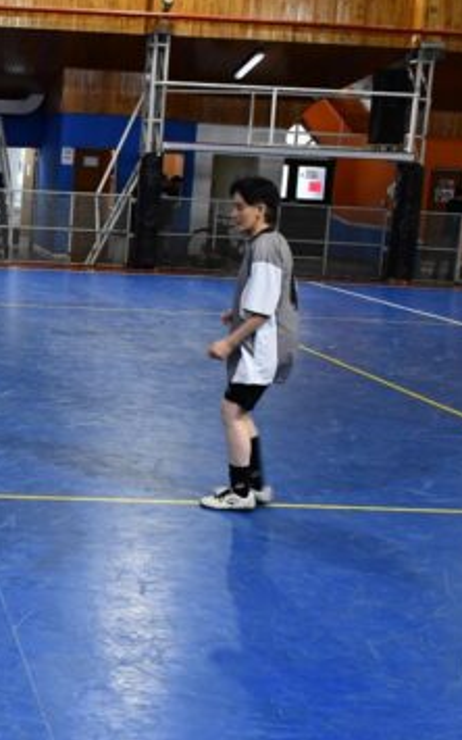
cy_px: 430
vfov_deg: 32.9
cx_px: -146
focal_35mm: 62
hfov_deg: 19.3
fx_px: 1249
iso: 1600
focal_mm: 18
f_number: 4.5
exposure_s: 1/80
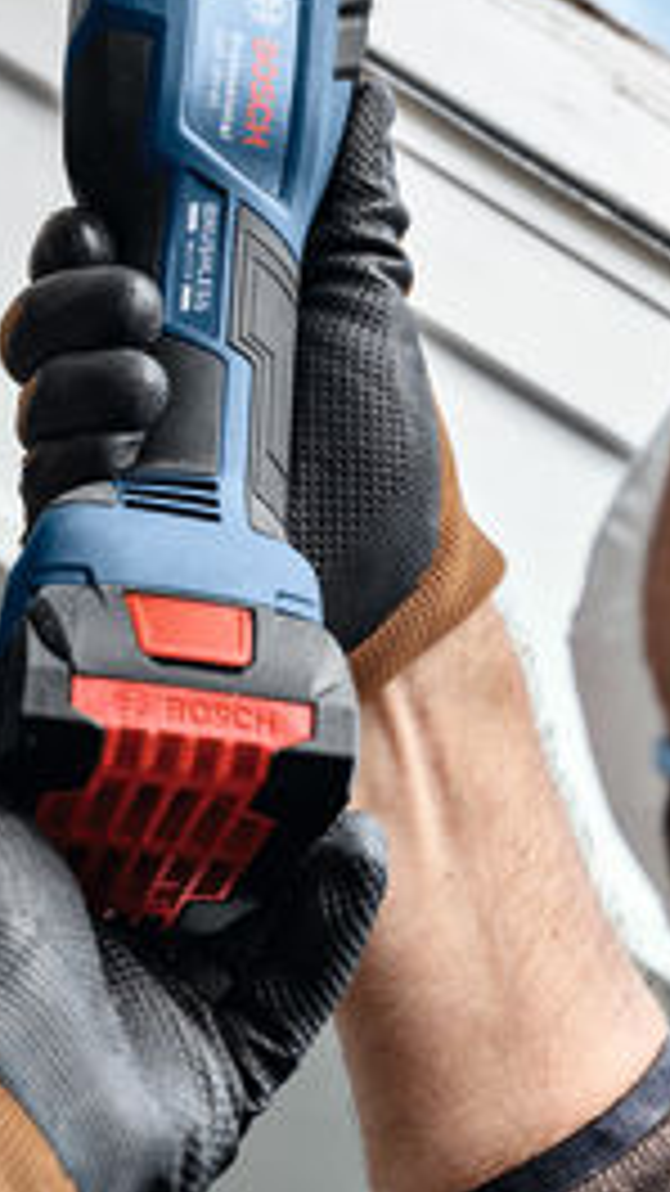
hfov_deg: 11.9
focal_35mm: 102
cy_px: 495
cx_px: 288
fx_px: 3223
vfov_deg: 20.9
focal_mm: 43
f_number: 5
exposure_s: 1/320
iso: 200
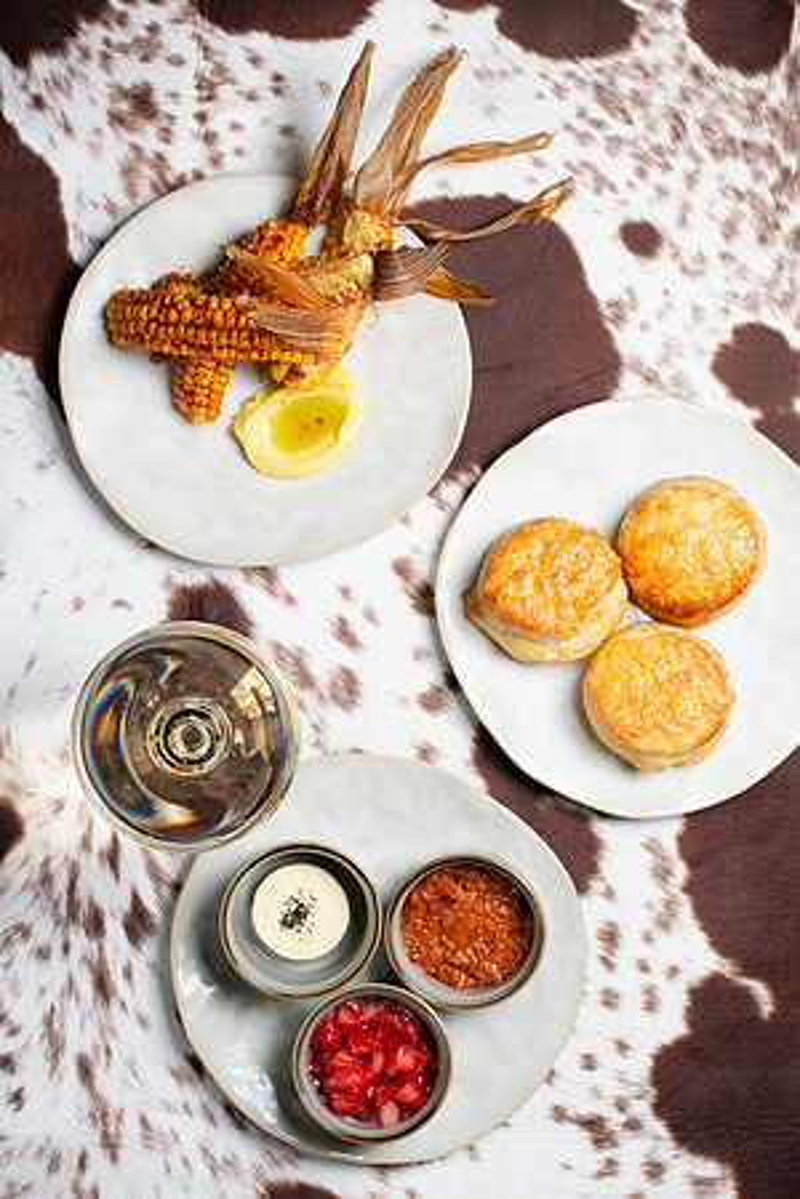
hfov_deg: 27.0
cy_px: 600
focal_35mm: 50
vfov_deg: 39.6
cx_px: 400
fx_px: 1667
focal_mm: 50
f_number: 7.1
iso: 400
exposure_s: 1/200
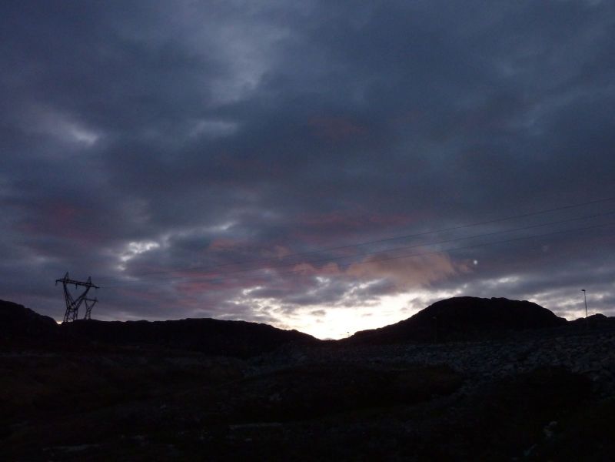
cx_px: 308
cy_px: 231
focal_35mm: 29
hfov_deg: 61.7
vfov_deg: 48.2
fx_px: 515
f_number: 3.4
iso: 200
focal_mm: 4.7
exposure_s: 1/125
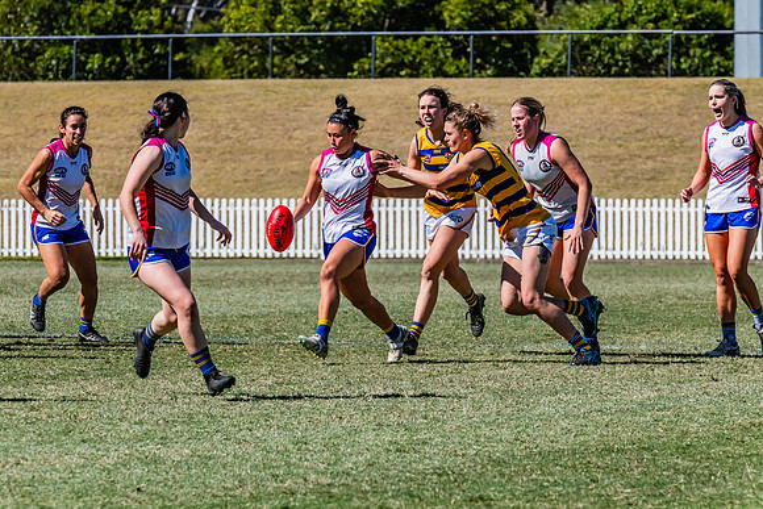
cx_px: 346
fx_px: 7804
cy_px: 258
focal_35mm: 368
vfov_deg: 3.7
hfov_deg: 5.6
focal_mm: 330
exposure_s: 1/1600
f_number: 13
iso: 800
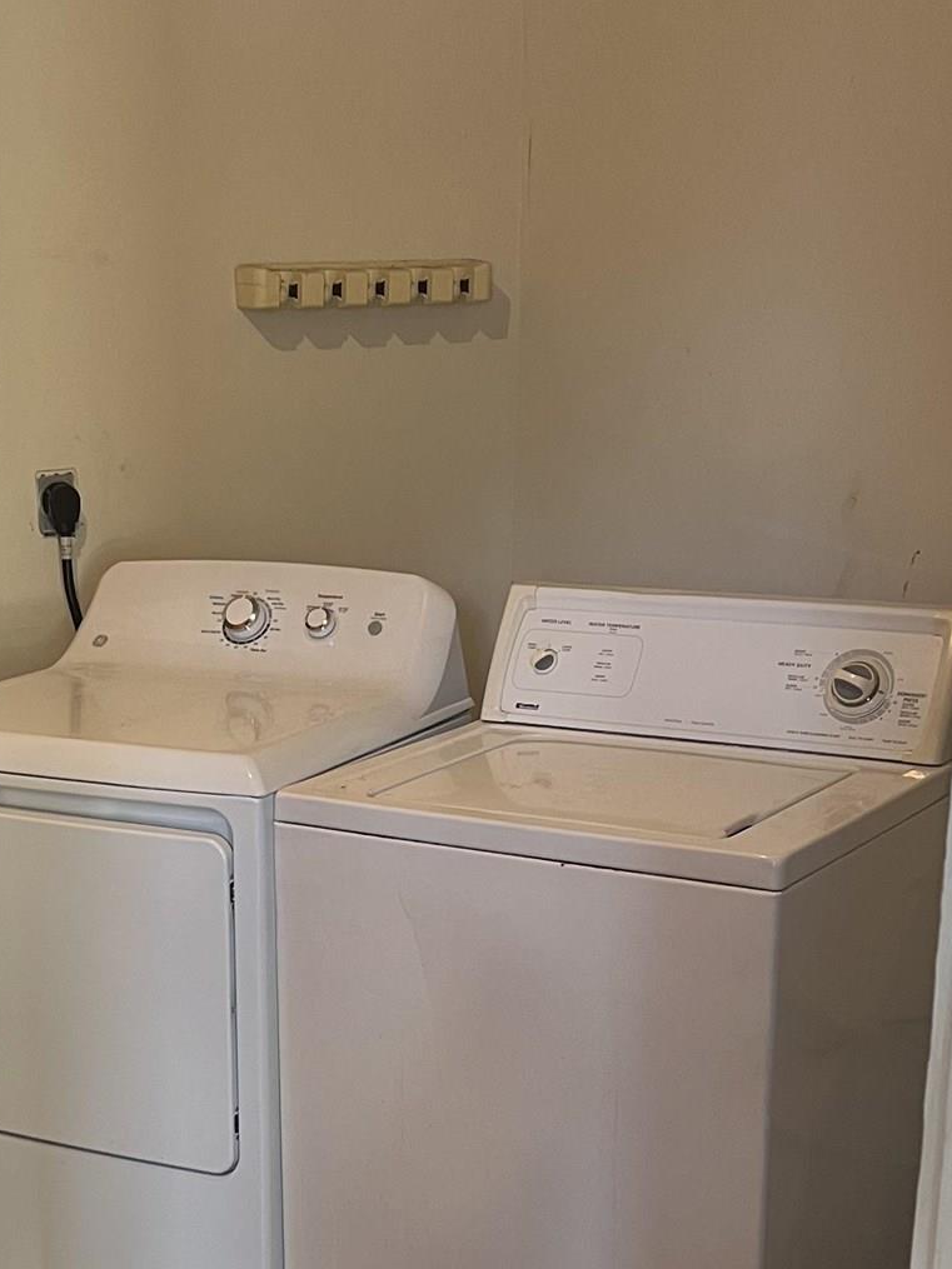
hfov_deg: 24.5
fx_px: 2164
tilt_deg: -17.8
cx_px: 221
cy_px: 969
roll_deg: +1.2
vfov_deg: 32.0
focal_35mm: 59
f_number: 1.6
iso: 160
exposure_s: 1/60
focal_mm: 5.1
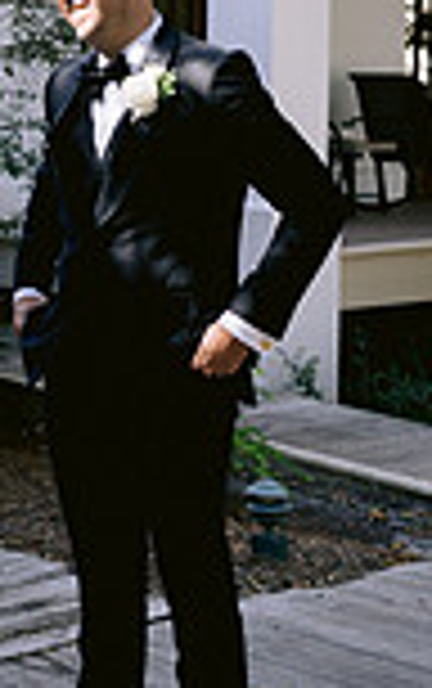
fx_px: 1972
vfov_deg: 19.8
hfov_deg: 12.1
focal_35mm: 105
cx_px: -130
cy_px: 270
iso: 200
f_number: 2.8
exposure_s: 1/320
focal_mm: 35
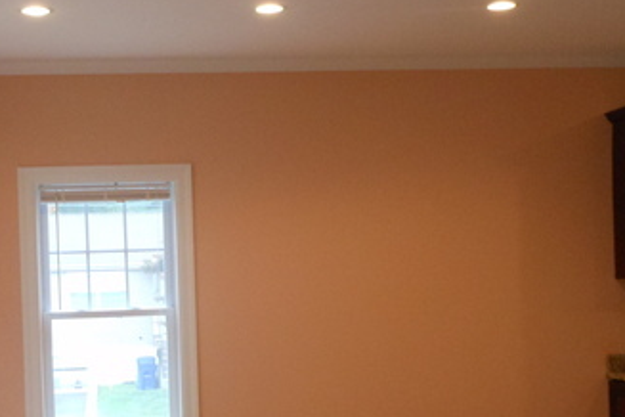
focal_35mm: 70
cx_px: 230
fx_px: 1215
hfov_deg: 28.7
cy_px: 329
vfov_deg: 19.3
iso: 320
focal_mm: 5.9
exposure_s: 1/30
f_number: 4
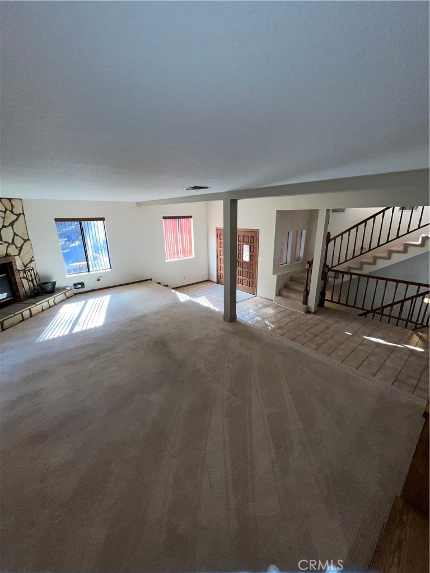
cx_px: 215
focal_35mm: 13
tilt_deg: -16.5
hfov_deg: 89.9
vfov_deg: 106.2
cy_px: 286
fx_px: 215
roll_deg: +2.0
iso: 50
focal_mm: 1.57
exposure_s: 1/122
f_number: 1.8
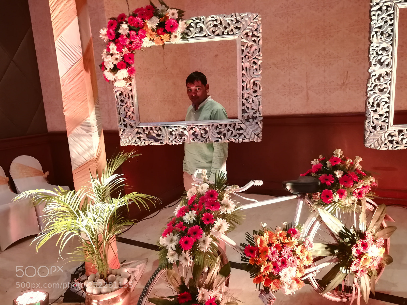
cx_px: 204
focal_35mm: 26
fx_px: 306
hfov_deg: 67.3
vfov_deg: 53.1
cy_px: 152
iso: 500
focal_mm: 3.83
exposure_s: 1/20
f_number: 2.2
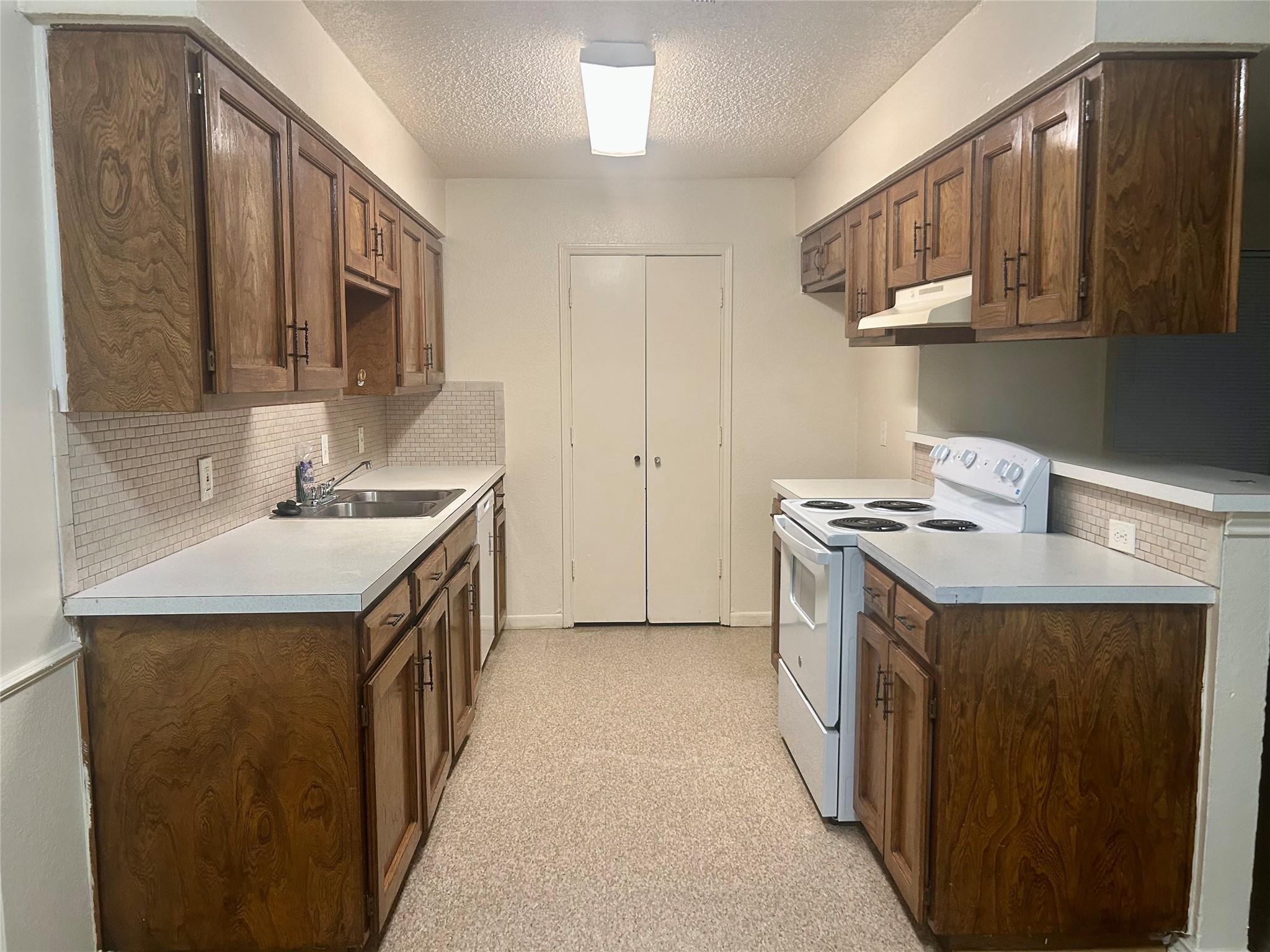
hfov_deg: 67.3
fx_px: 954
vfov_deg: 53.1
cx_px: 635
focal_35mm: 26
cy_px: 476
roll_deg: +0.5
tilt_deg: -5.2
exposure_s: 1/60
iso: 200
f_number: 1.5
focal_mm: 5.7
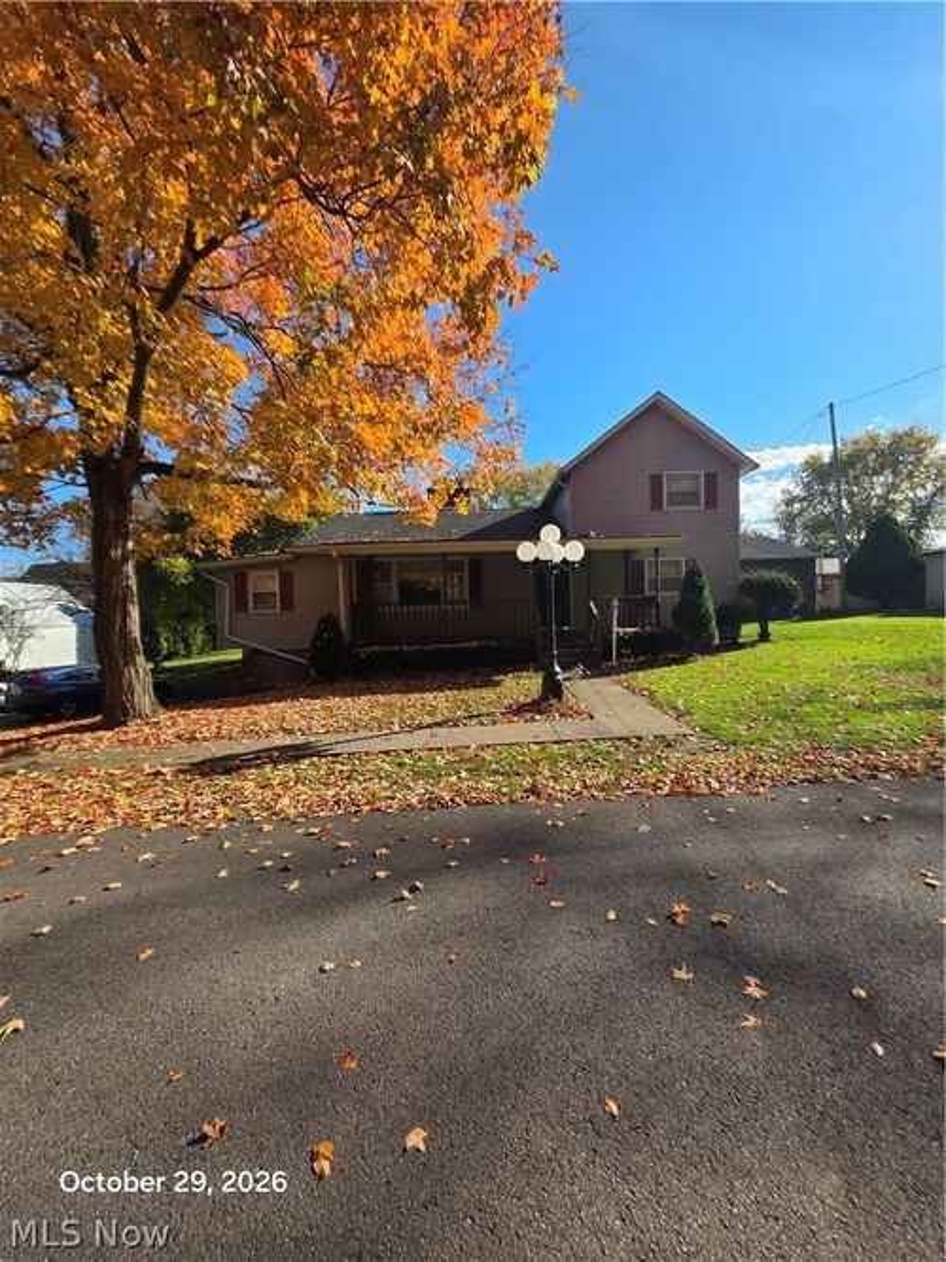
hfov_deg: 89.9
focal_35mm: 13
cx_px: 473
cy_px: 631
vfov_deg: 106.2
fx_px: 474
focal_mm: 2.2
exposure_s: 1/1542
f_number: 1.9
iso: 40
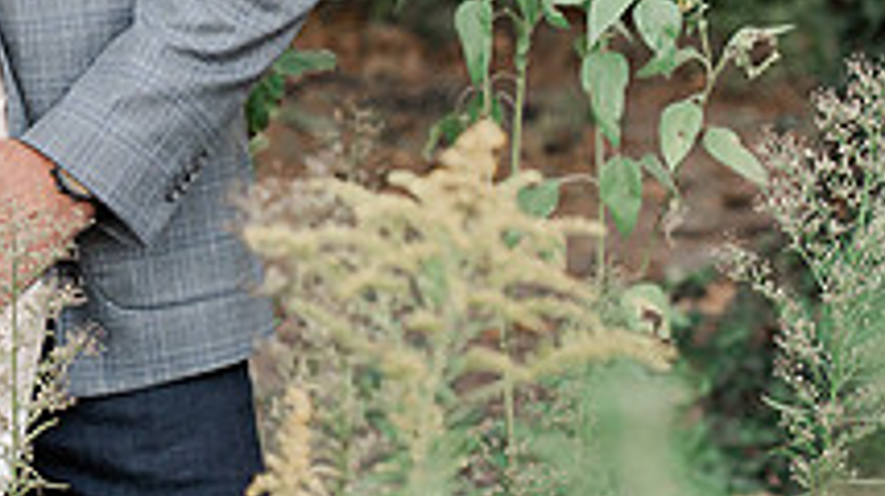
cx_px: -186
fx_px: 3330
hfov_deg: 14.6
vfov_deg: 8.3
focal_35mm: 142
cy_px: -291
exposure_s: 1/250
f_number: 3.5
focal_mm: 50
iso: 400
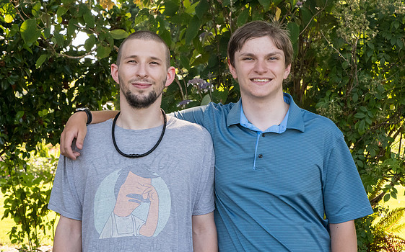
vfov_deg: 11.5
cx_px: 182
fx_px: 1258
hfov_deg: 18.3
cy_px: 148
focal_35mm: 114
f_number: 9
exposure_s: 1/320
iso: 1600
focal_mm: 55
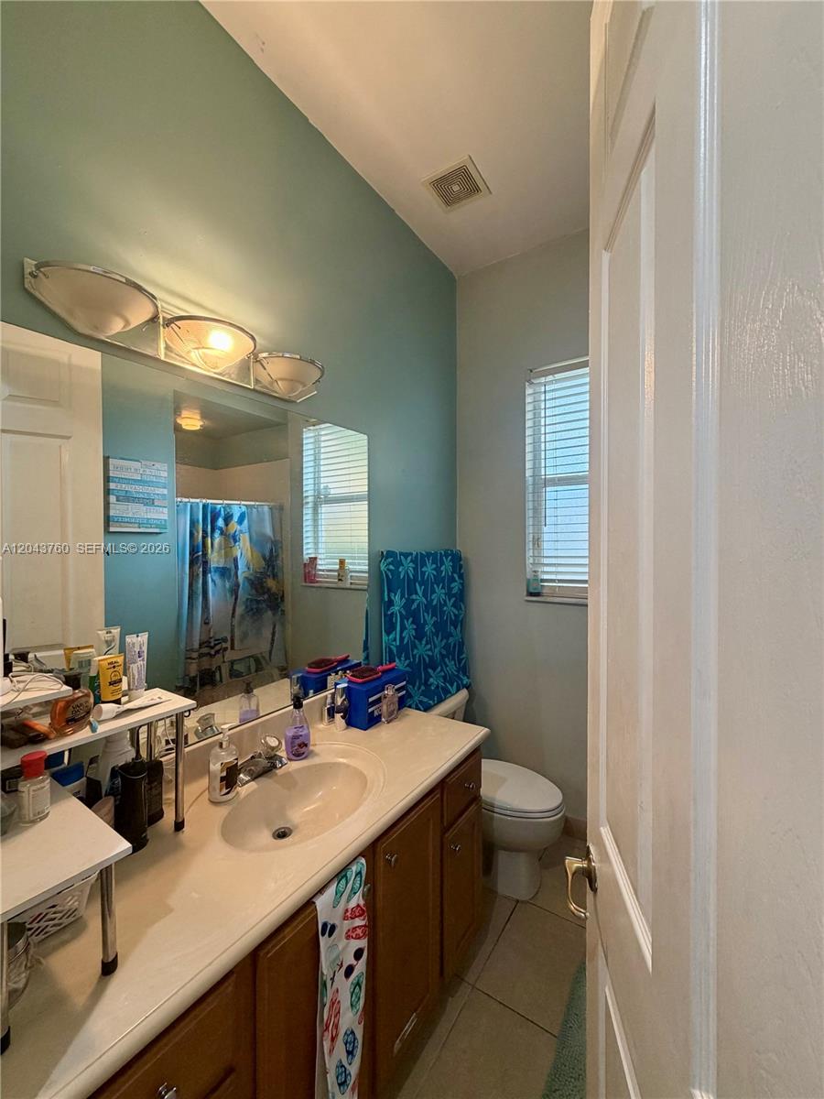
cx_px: 412
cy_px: 550
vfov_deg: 102.1
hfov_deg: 85.7
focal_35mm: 14
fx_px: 444
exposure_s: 1/60
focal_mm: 2.22
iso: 200
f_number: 2.2
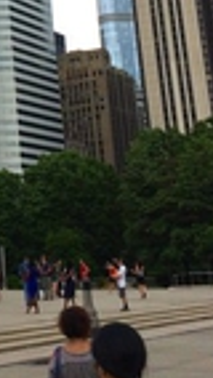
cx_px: -106
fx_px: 923
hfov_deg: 12.5
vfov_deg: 22.2
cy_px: -11
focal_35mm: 92
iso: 32
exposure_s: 1/1642
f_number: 2.2
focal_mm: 4.12
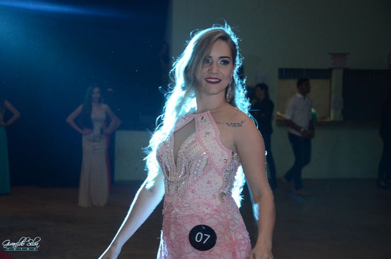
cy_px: 130
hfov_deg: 20.7
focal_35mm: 99
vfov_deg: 13.8
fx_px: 1073
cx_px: 196
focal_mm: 66
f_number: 5.3
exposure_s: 1/50
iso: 3200
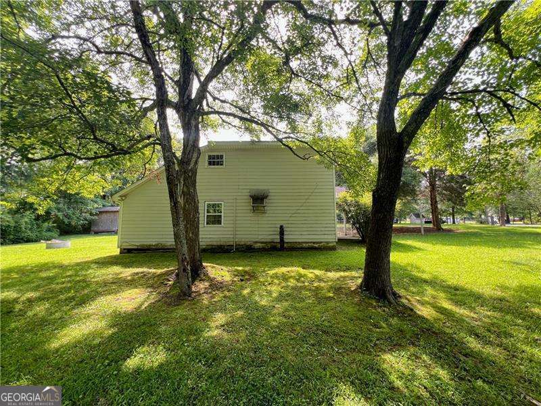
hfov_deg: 106.2
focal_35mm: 13
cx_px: 270
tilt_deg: +6.1
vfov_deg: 89.9
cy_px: 203
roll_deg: +0.3
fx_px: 203
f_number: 1.8
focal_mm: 1.57
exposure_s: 1/99
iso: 64
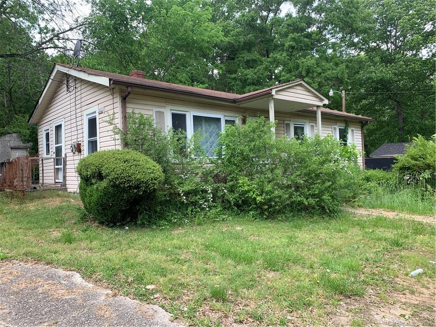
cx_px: 218
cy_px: 164
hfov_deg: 67.3
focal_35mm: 26
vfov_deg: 53.1
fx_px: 327
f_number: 1.8
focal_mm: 4.25
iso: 25
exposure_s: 1/308
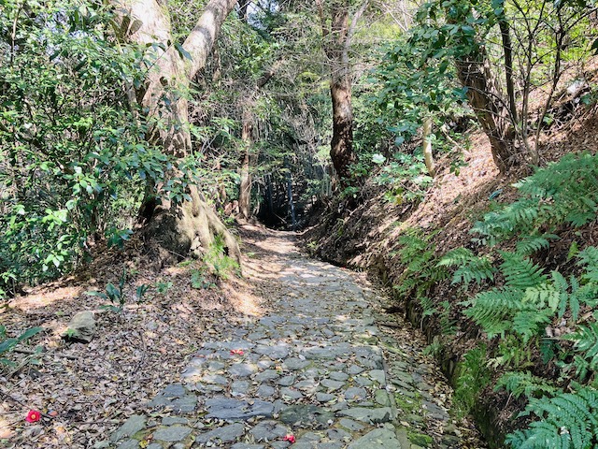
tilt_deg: -15.2
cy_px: 224
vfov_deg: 49.7
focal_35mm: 28
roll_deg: +0.6
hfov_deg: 63.4
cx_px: 299
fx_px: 484
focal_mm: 3.99
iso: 64
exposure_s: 1/121
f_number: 1.8
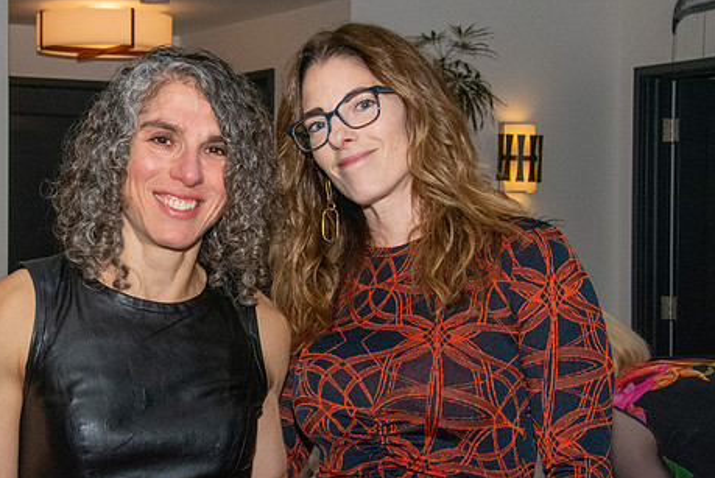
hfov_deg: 23.7
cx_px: 217
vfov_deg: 16.1
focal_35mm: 85
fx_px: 1690
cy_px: 238
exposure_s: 1/250
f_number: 14
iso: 5000
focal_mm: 40
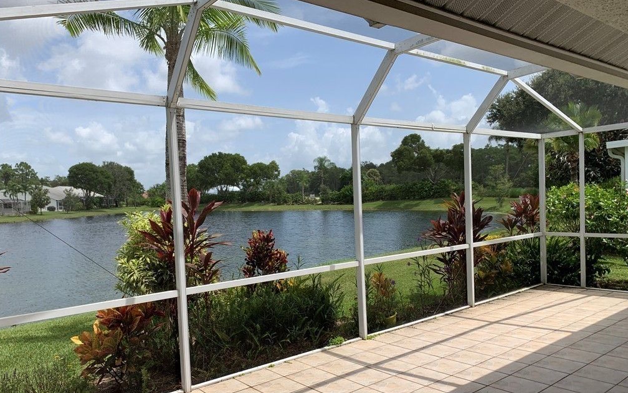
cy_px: 218
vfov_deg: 44.5
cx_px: 315
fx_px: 479
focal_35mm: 28
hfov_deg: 66.5
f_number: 1.8
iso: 25
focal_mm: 4.25
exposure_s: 1/1953
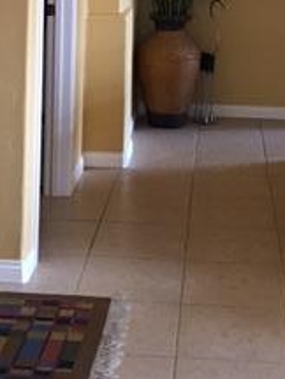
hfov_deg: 17.2
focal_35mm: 86
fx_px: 944
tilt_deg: -1.3
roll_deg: -1.0
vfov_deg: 21.3
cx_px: 165
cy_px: -61
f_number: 2.2
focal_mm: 4.15
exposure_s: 1/15
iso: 80
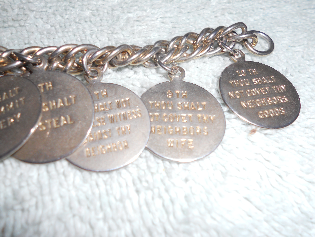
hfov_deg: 56.8
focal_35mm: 32
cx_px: 158
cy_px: 118
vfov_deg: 44.2
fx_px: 291
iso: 80
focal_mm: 5.8
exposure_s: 1/25
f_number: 8.8
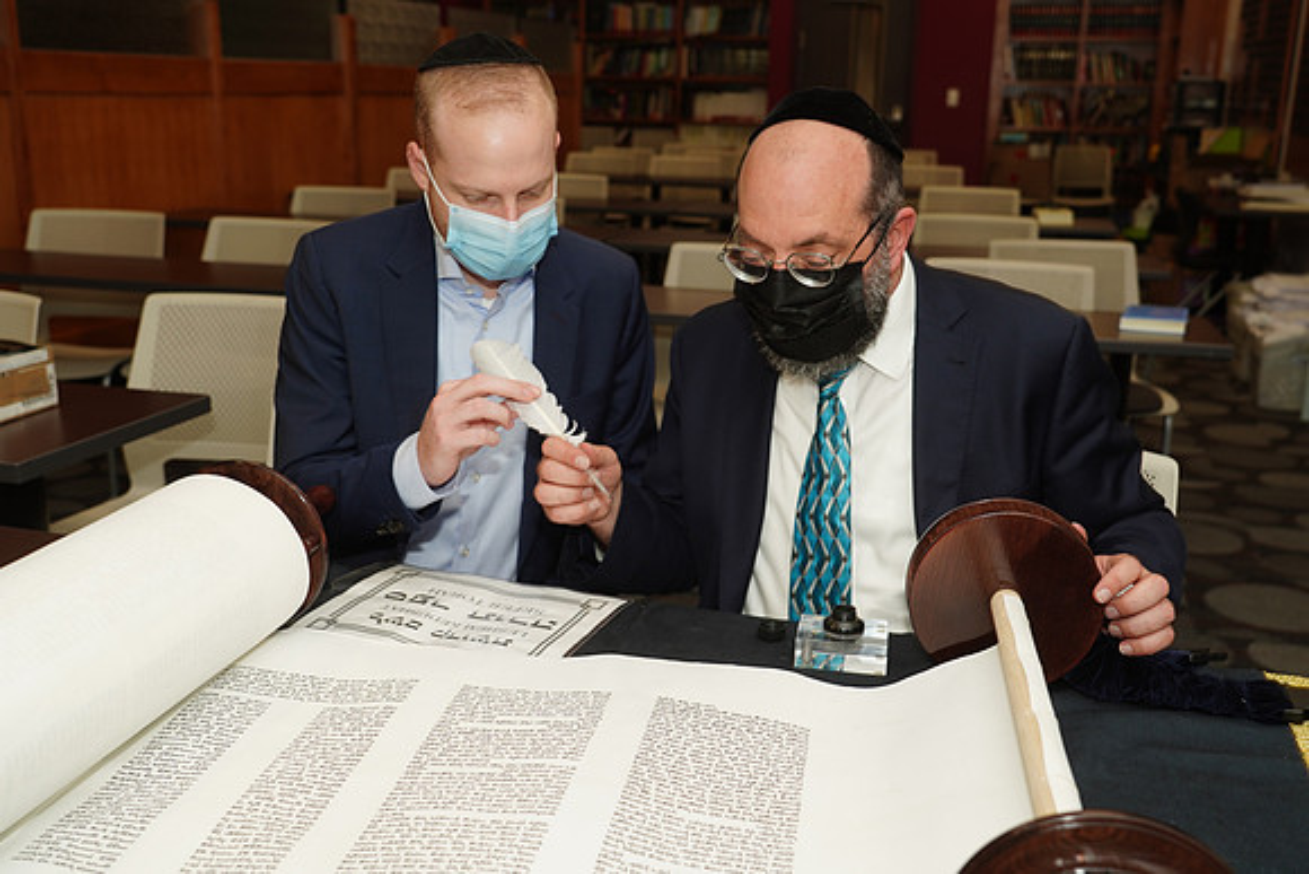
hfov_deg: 51.9
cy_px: 437
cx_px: 654
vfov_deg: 36.0
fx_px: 1346
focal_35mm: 37
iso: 320
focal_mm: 37
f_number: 5.6
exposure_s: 1/80
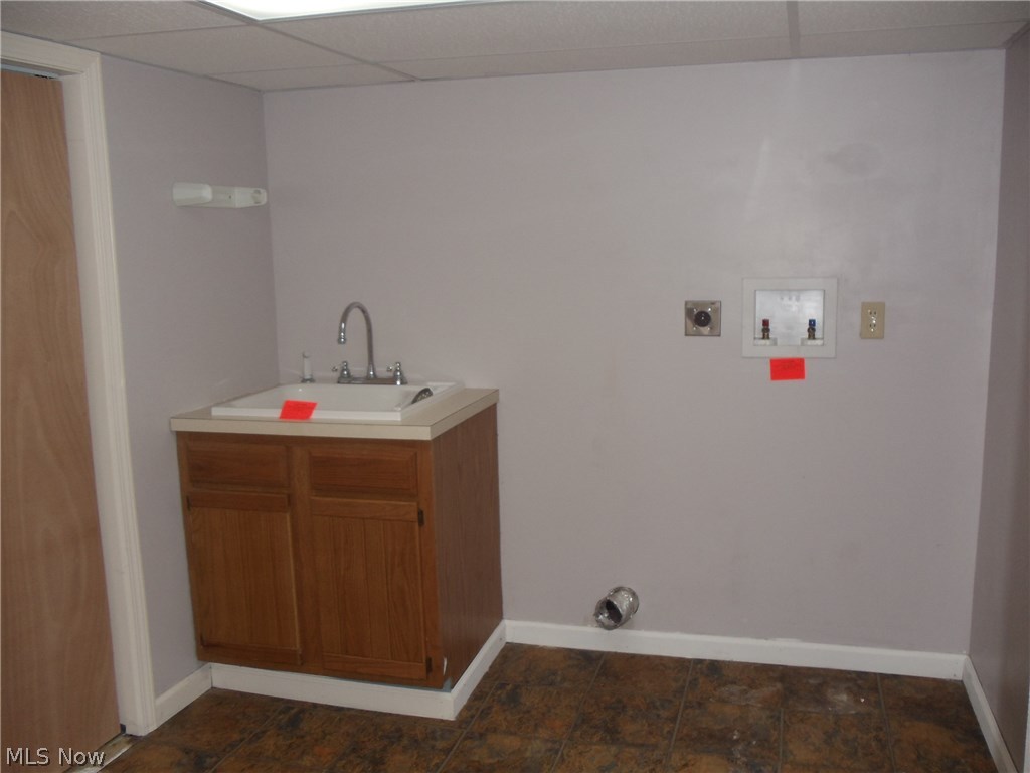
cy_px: 386
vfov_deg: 32.9
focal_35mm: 44
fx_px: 1309
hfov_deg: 42.9
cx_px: 515
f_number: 3.5
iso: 100
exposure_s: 1/30
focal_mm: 6
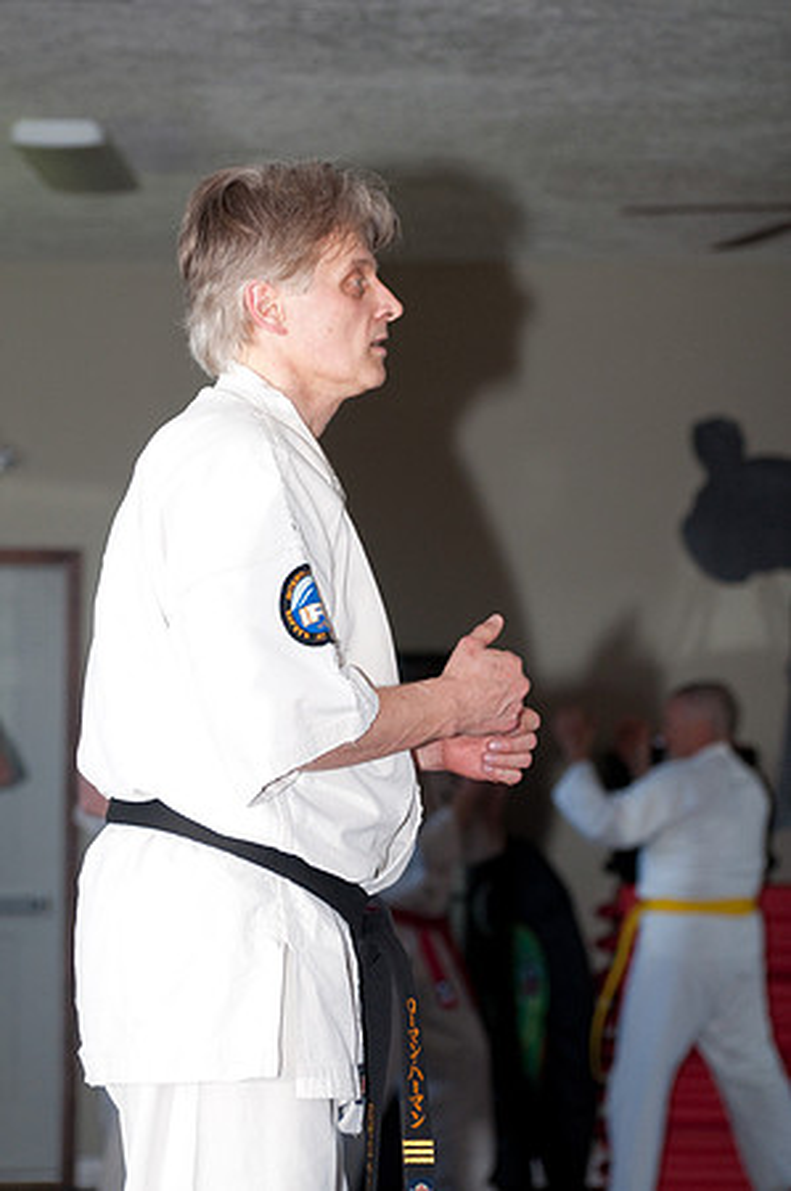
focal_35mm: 168
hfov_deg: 8.2
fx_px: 5549
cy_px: 596
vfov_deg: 12.2
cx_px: 396
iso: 800
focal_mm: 112
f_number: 4.8
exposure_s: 1/200
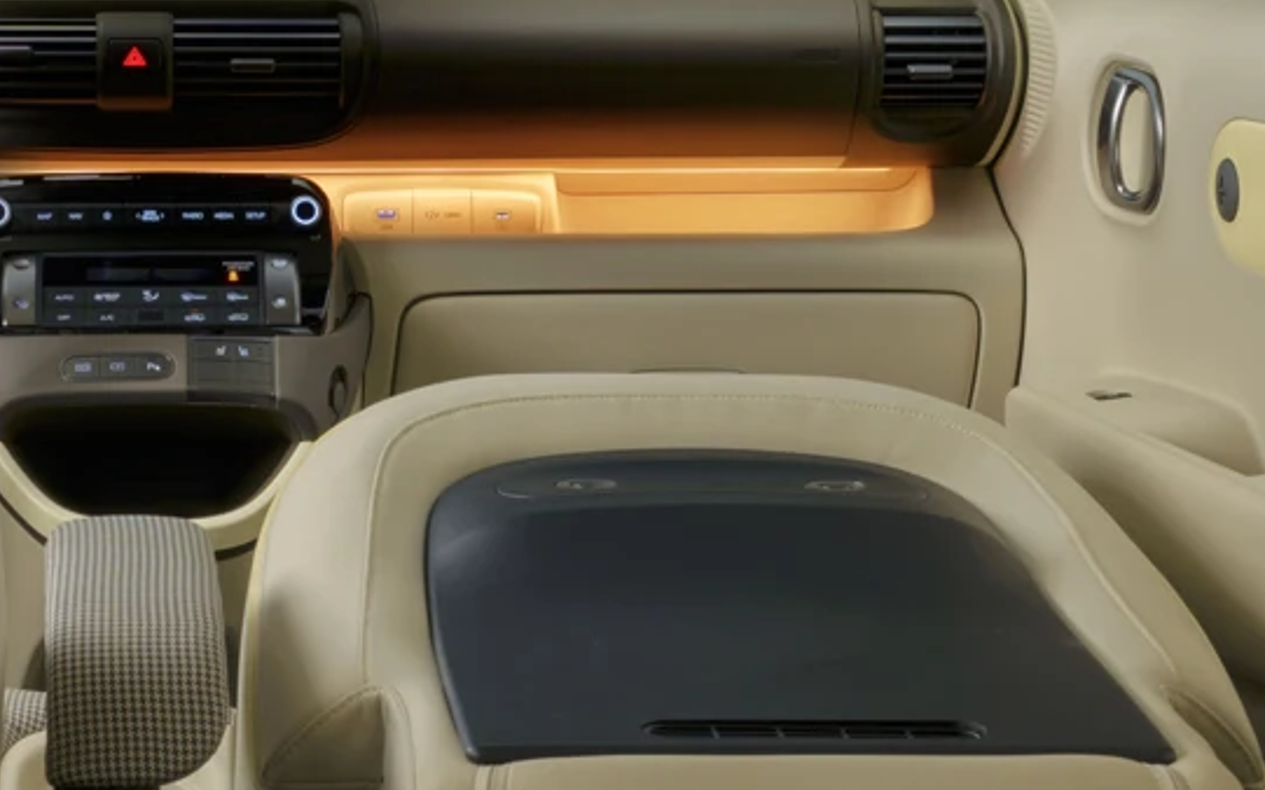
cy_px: 879
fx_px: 3895
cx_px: 112
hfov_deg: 18.1
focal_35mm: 113
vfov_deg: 11.4
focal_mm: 20
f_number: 8
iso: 50
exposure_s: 2
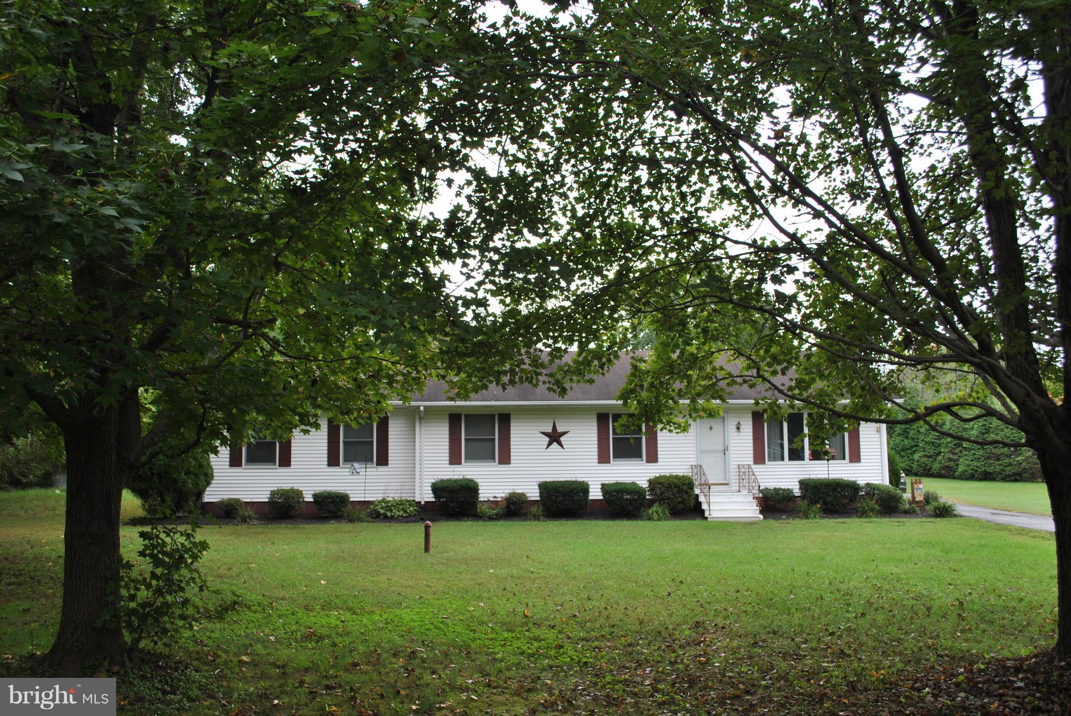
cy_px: 358
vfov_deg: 43.7
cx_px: 536
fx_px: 893
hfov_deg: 61.9
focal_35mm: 30
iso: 100
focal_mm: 20
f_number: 5
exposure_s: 1/100
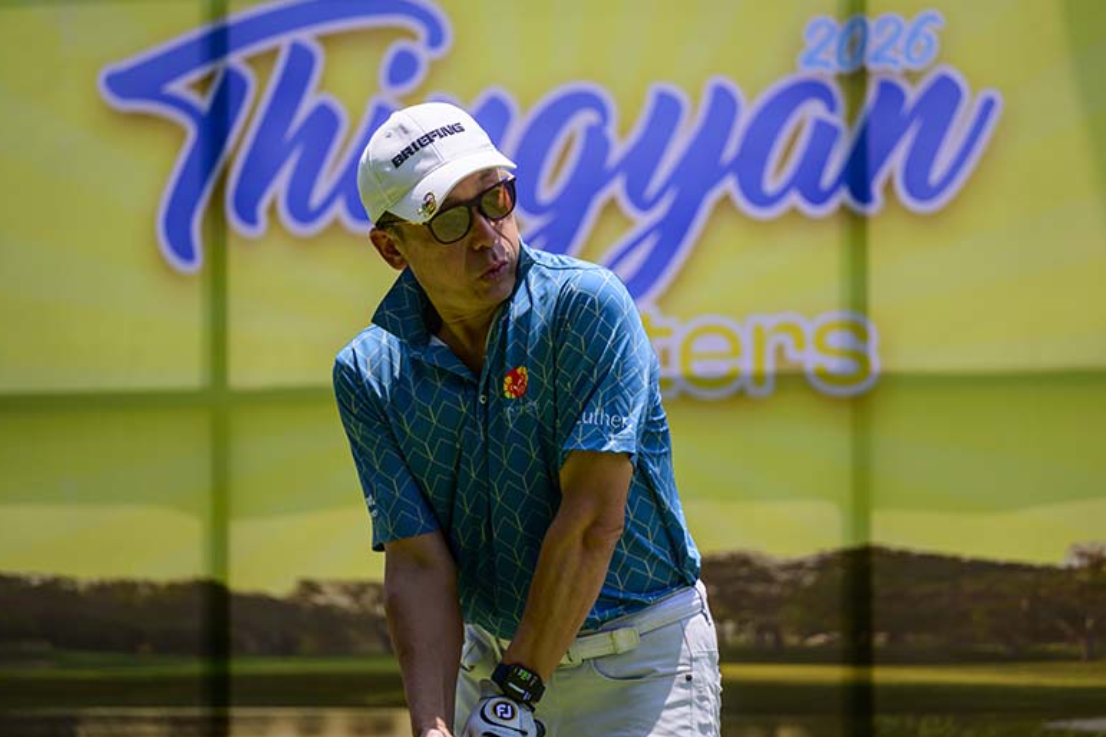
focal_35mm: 249
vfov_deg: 5.5
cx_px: 651
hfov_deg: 8.3
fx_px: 7649
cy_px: 321
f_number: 2.8
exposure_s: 1/8000
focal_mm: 200
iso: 560
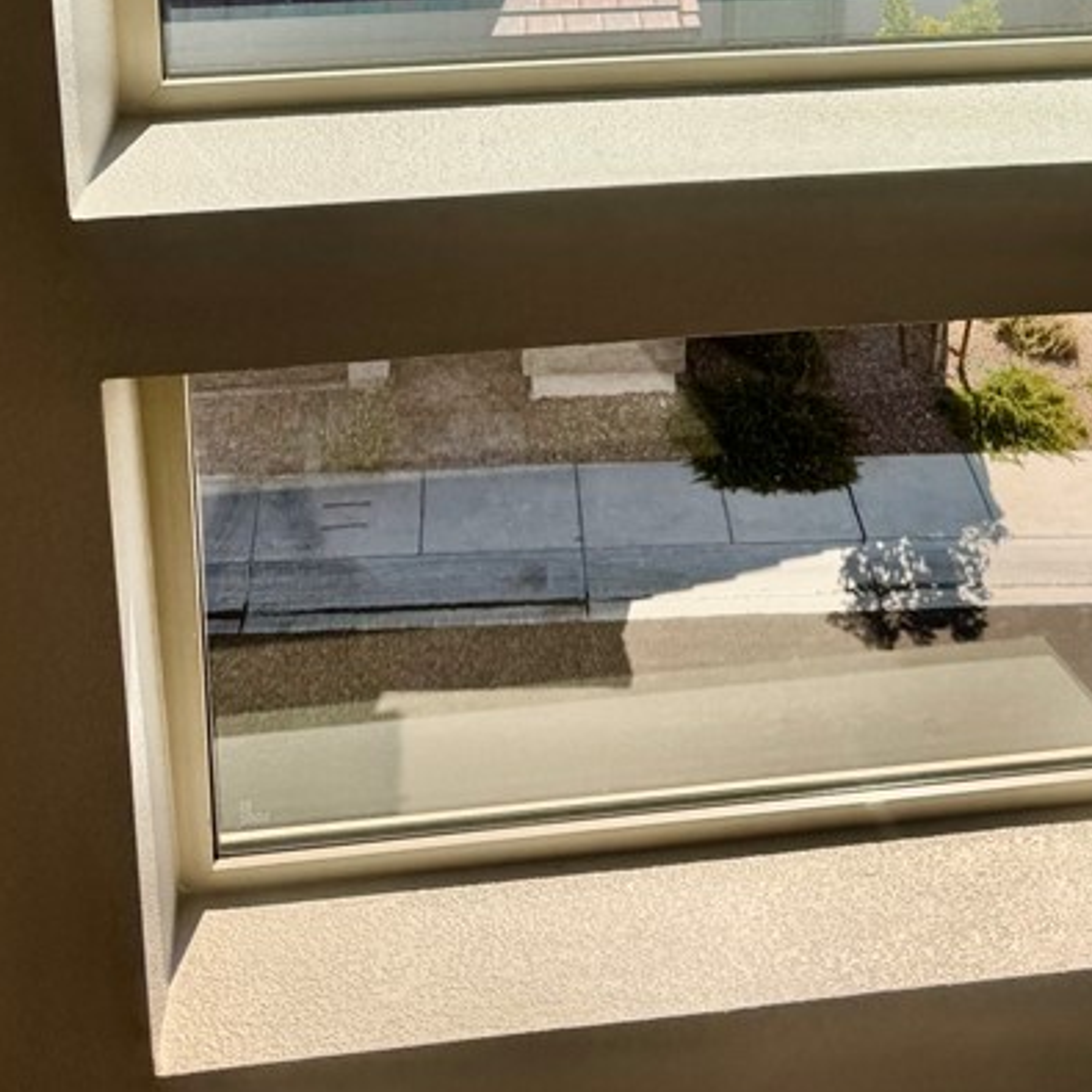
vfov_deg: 27.8
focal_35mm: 55
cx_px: 813
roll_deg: -0.2
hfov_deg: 30.6
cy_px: -163
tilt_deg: -15.0
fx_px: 1963
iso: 80
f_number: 1.78
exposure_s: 1/5814
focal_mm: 6.76
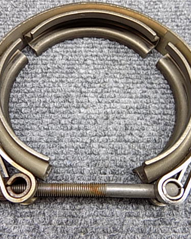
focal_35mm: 31
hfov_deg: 46.8
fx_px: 219
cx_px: 73
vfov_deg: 57.1
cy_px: 118
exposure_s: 1/30
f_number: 3.1
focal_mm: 4
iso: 100
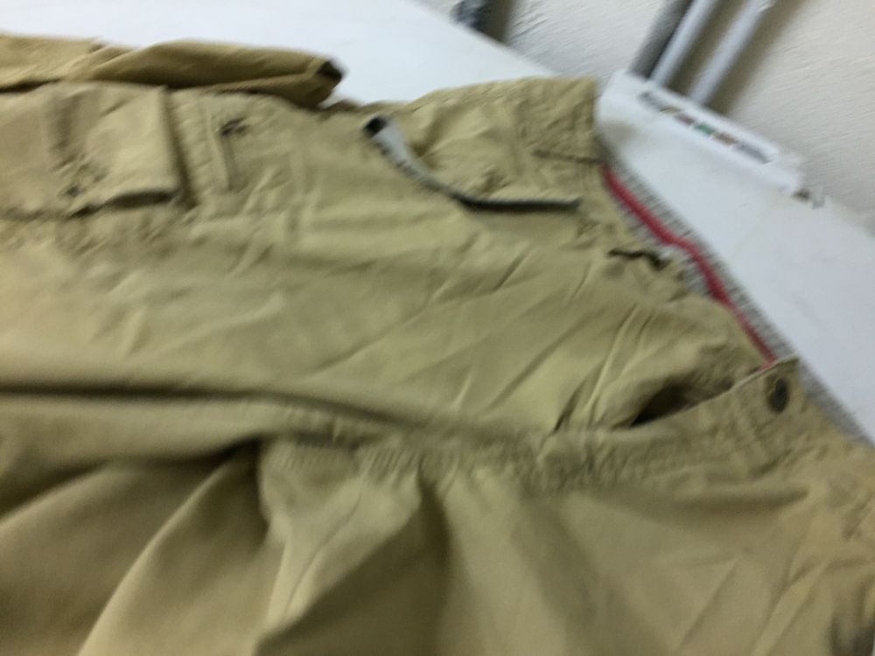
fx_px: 733
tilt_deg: -51.5
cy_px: 328
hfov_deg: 61.7
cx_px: 438
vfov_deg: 48.2
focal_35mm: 29
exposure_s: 1/17
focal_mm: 4.15
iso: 250
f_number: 2.2
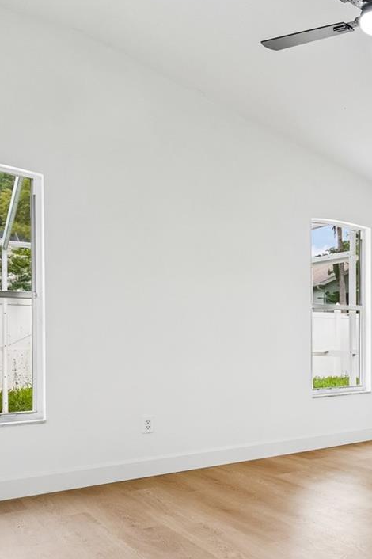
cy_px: 336
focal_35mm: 34
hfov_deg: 31.9
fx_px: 527
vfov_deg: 55.4
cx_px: 454
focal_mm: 10
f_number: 7.1
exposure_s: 1/25
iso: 100
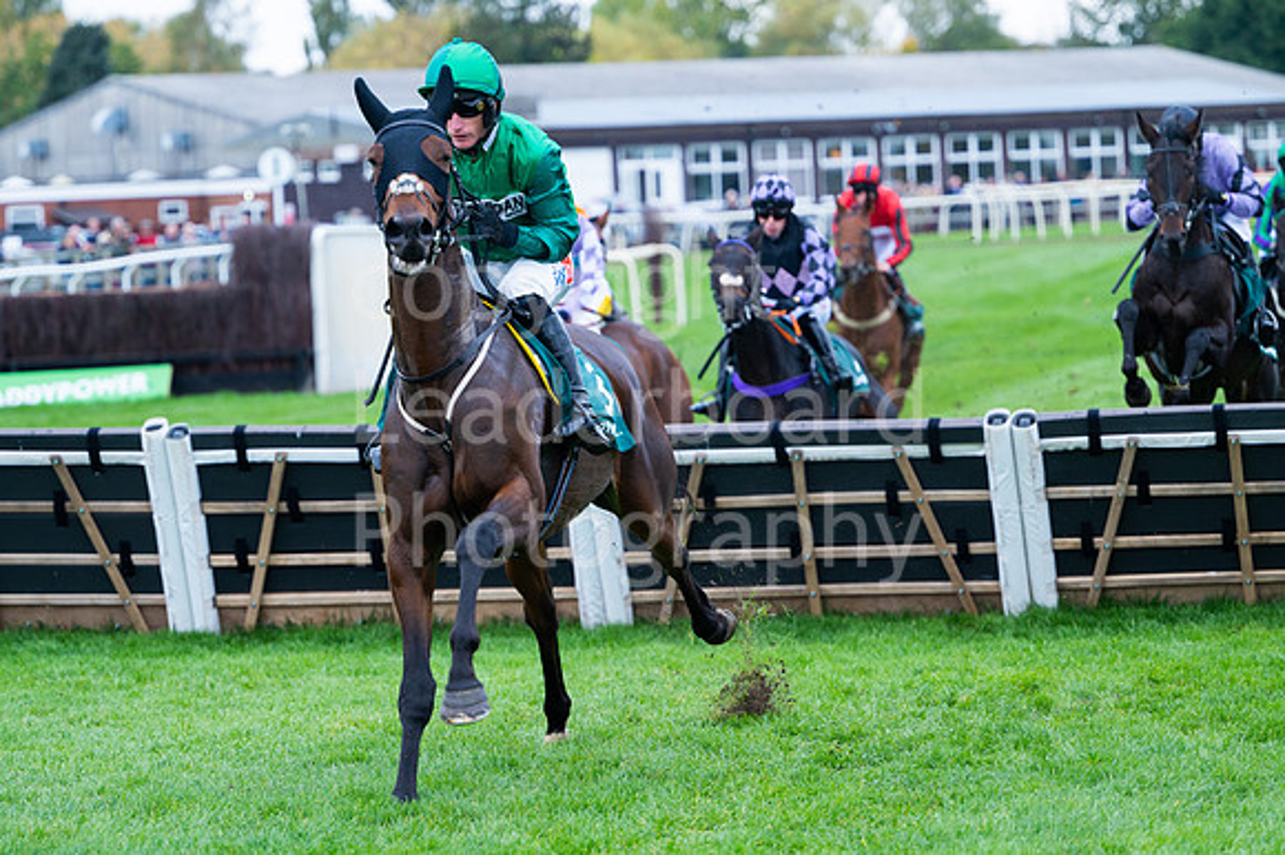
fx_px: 5886
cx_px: 642
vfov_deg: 8.3
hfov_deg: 12.5
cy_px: 428
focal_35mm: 165
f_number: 4
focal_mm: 165
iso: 640
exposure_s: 1/1000
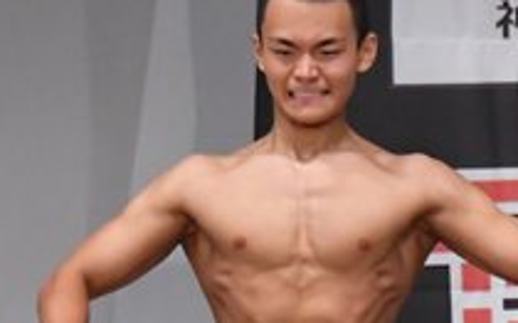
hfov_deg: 2.5
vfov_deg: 1.6
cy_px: 496
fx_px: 11923
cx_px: 650
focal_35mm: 845
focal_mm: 150
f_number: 5.6
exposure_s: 1/400
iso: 5000
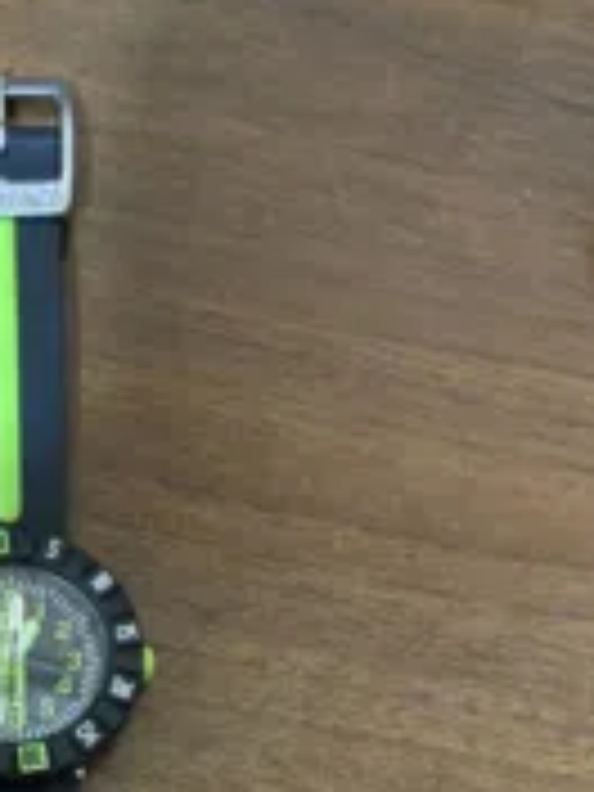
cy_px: 801
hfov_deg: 24.0
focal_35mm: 59
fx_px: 1350
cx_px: 36
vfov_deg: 30.3
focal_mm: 4.25
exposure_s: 1/20
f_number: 1.8
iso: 800
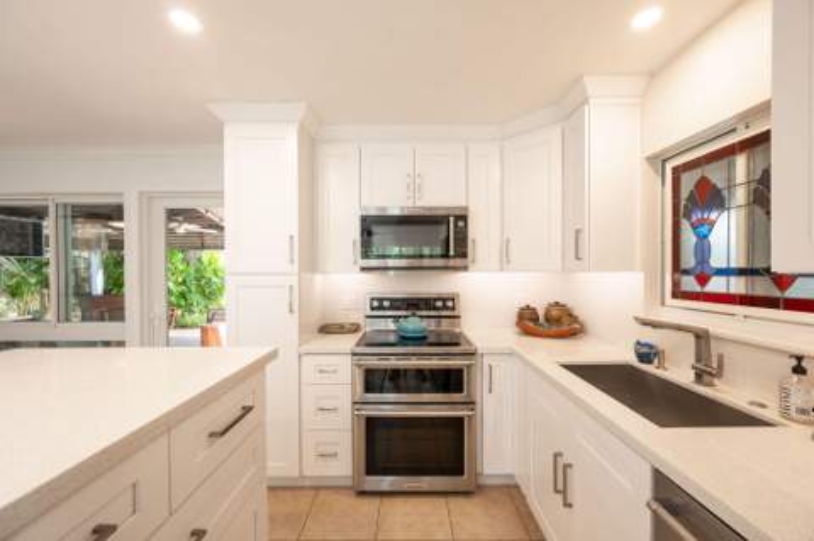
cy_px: 270
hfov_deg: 104.3
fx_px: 316
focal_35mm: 14
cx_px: 407
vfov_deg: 81.1
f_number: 8
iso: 1000
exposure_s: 1/50
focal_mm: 14
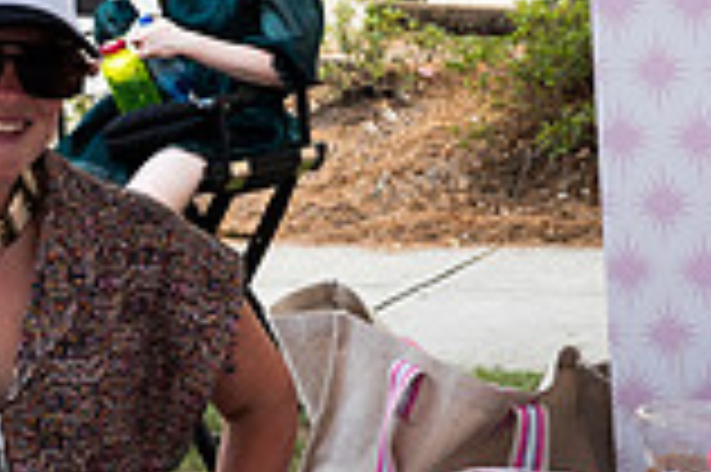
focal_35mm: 95
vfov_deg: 14.4
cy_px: 205
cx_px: 692
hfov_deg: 20.8
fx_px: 1874
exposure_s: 1/320
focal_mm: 24
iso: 160
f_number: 4
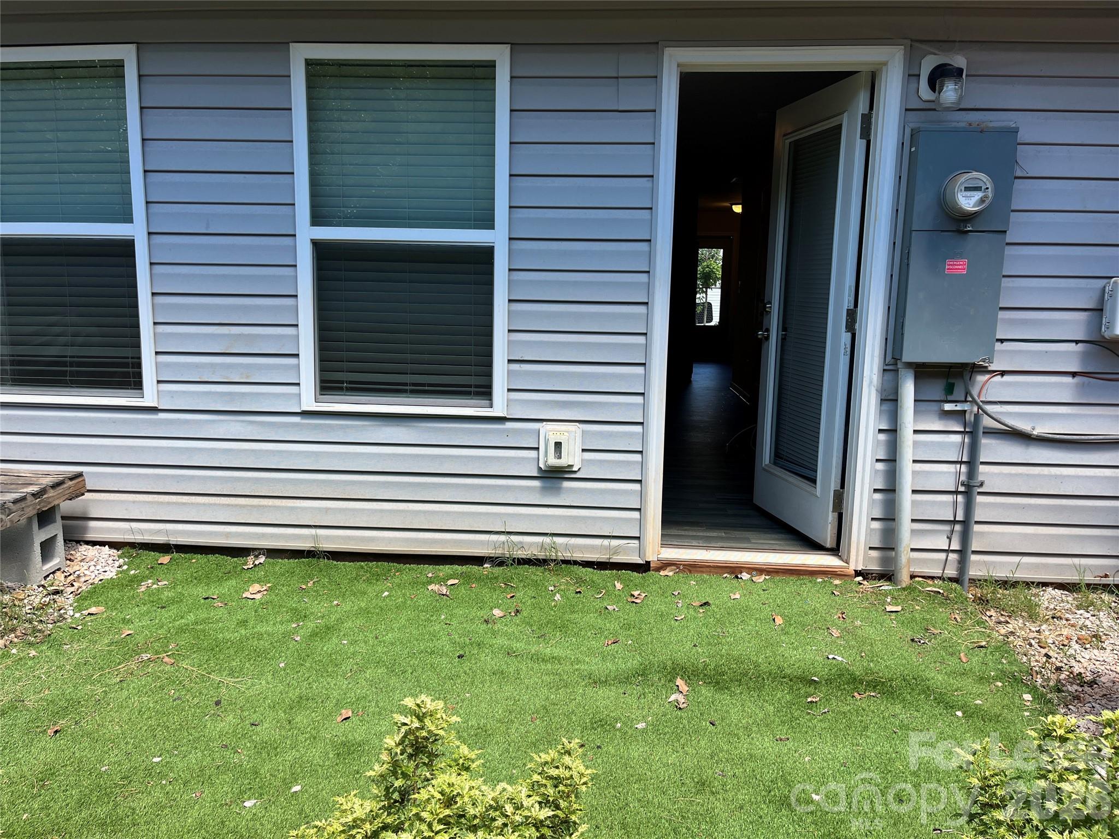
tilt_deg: -6.6
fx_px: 840
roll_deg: +0.3
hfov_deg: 67.3
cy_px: 420
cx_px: 560
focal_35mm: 26
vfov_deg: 53.1
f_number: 1.6
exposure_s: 1/799
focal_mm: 5.1
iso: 50
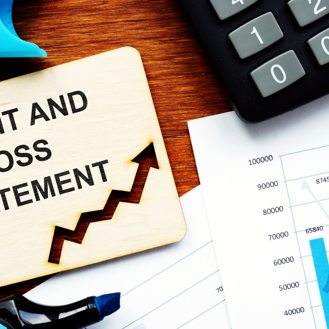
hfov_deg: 29.4
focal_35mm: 58
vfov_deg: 29.6
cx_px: 122
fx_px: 624
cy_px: 166
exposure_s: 1/6
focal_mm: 30
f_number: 20
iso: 200
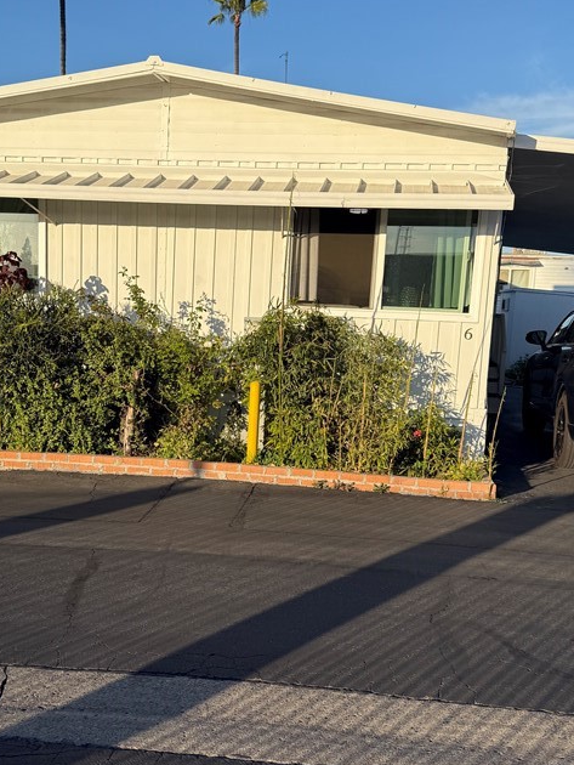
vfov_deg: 47.8
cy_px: 419
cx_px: 244
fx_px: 862
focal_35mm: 39
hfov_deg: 36.8
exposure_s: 1/3759
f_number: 1.78
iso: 80
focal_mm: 6.76
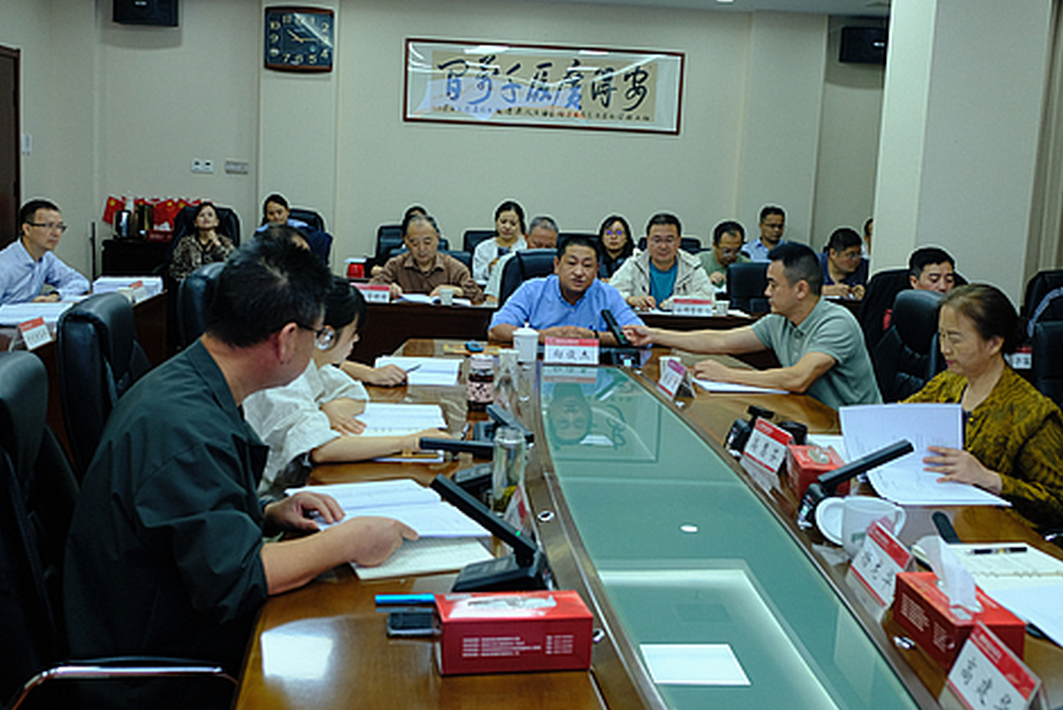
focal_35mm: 37
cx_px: 507
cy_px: 326
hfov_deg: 51.8
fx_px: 1093
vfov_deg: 36.0
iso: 400
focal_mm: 19.5
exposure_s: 1/70
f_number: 3.6
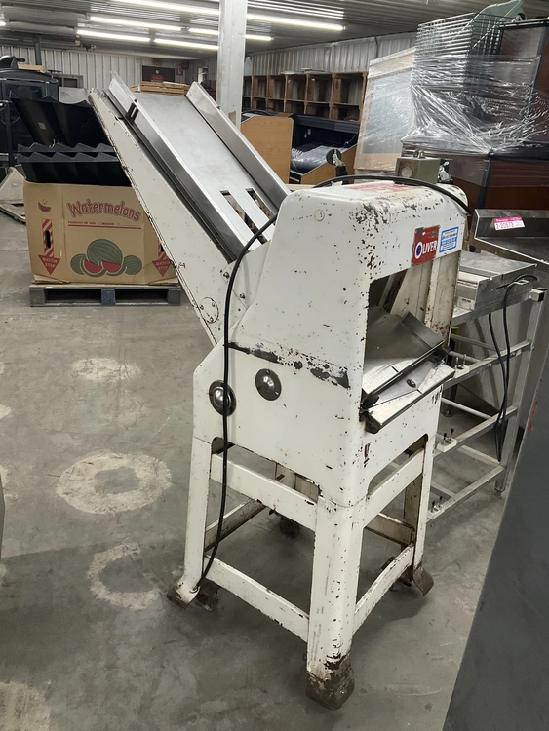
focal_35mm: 29
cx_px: 274
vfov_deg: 61.6
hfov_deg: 48.3
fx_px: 613
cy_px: 366
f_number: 1.8
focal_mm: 3
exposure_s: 1/60
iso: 100
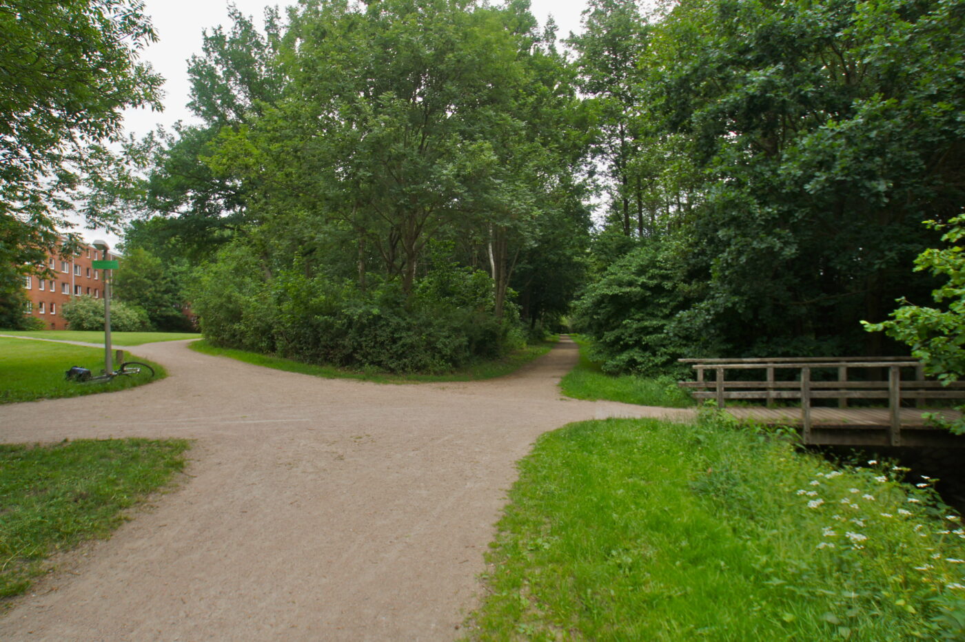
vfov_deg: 56.1
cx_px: 482
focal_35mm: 22
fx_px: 603
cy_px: 321
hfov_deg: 77.3
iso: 100
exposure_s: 1/40
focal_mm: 15
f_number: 6.3
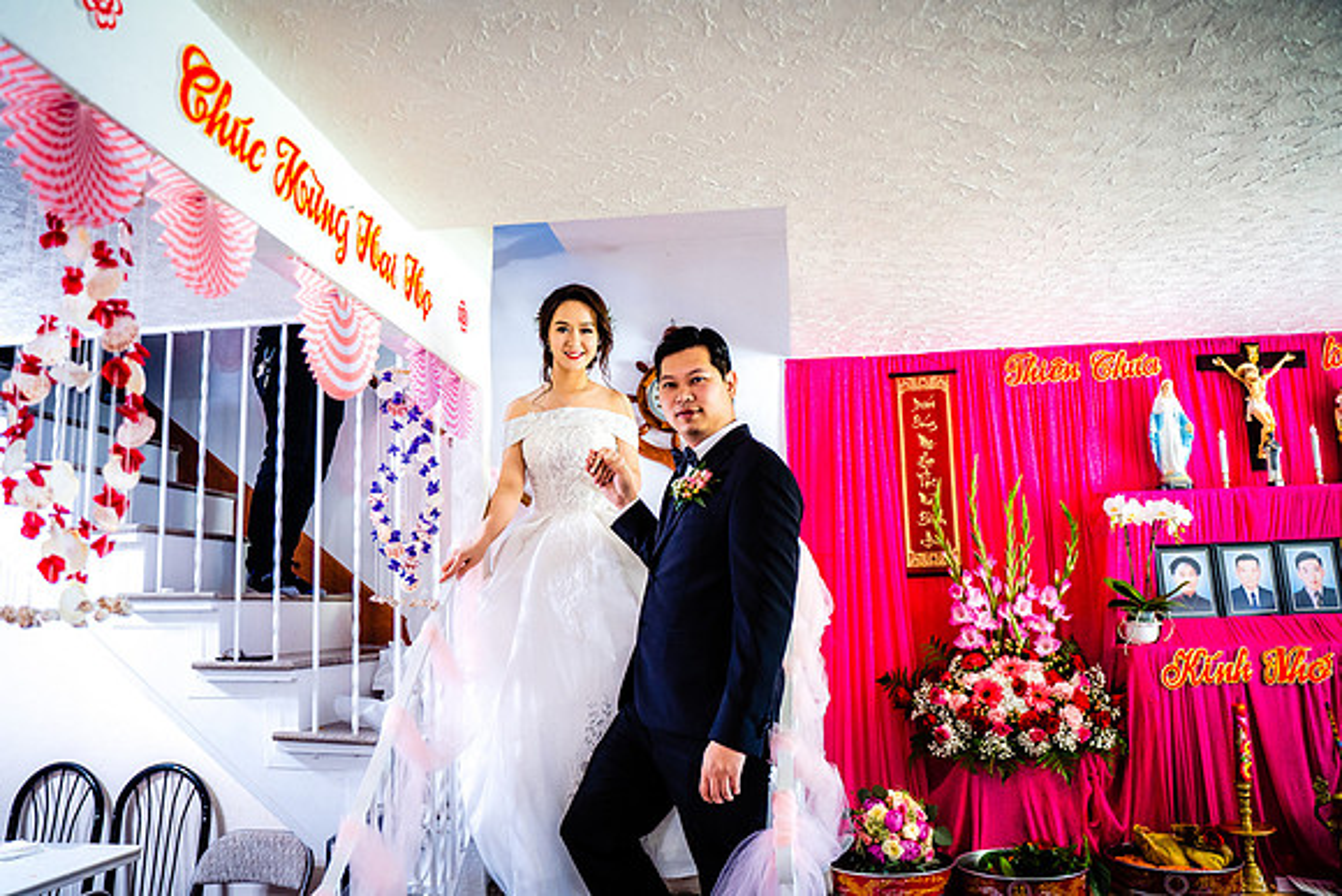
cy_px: 448
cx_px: 671
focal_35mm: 28
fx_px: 1044
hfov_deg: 65.5
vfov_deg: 46.4
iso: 2000
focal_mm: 28
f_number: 2.8
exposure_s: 1/160
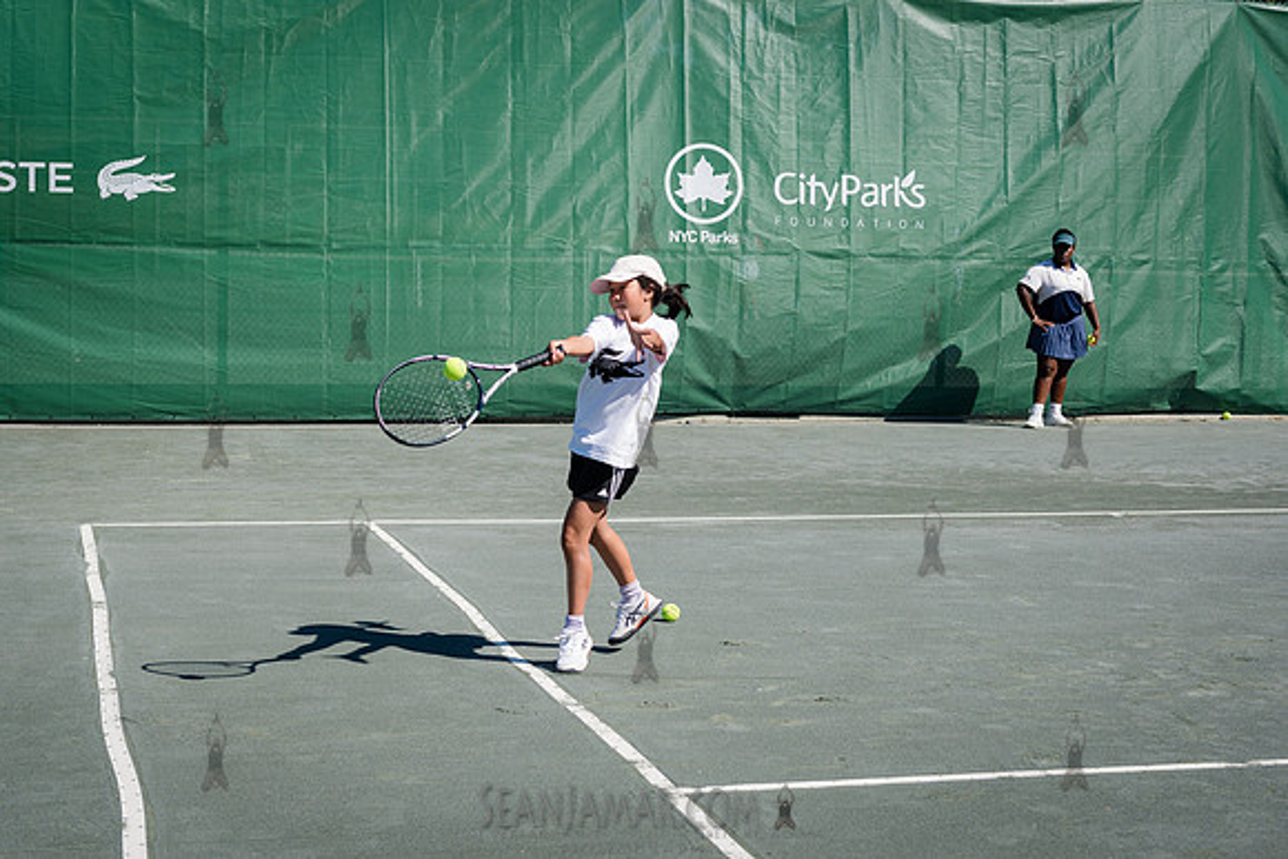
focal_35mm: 59
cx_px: 644
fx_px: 2094
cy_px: 430
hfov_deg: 34.2
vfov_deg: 23.2
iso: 200
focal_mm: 50
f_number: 4
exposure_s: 1/1600
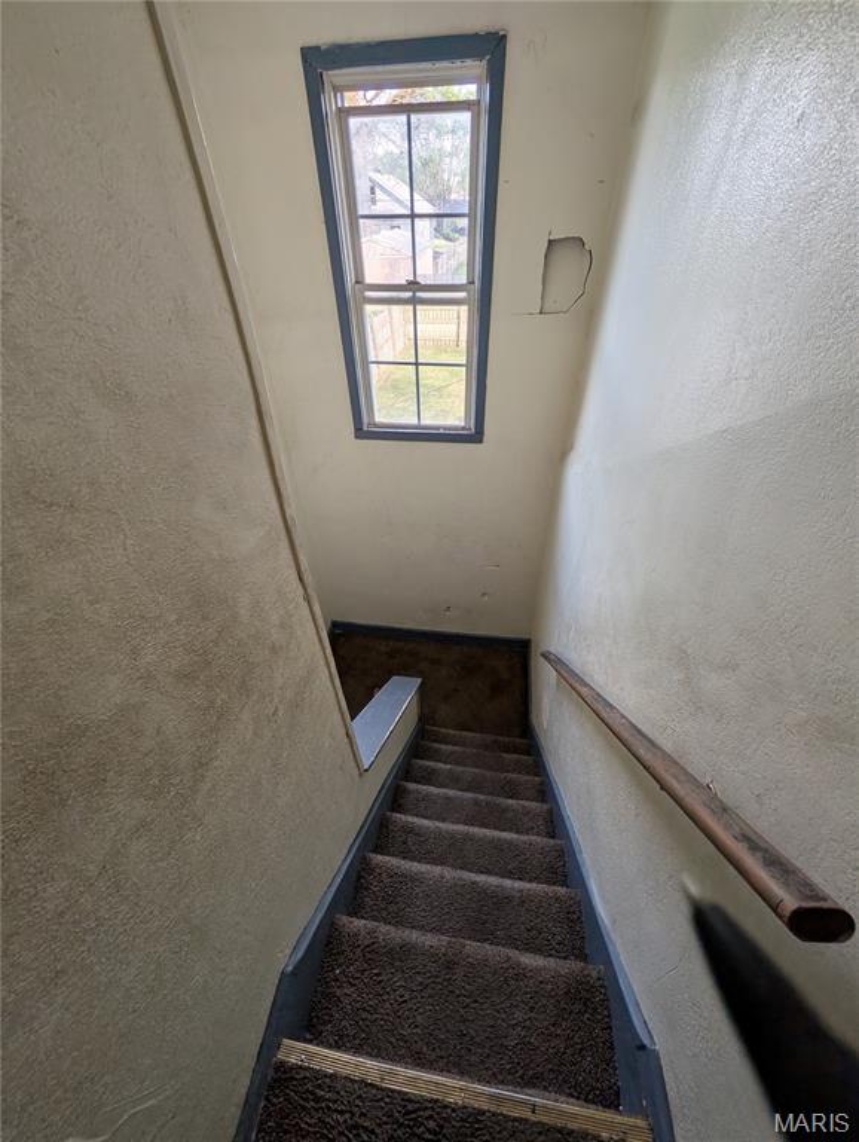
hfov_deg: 94.6
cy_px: 571
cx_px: 430
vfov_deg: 110.5
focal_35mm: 12
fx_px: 396
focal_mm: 2.02
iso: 41
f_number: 1.7
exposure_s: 1/147
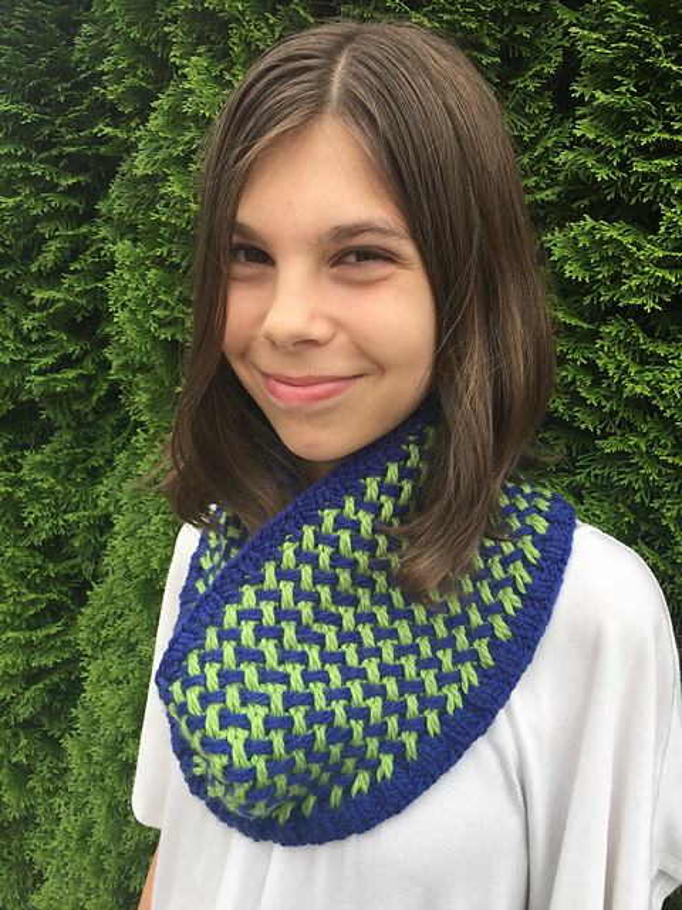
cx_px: 341
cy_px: 455
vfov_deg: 61.7
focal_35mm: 29
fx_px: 762
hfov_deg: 48.2
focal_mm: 4.15
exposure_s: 1/295
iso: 32
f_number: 2.2
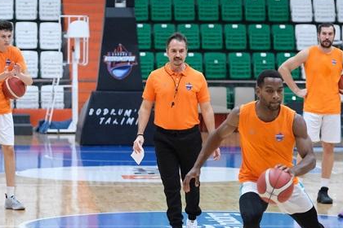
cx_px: 177
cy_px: 123
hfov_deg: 9.4
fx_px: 2096
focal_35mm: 220
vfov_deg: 6.2
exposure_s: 1/500
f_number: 2.8
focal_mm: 90.6
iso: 3200
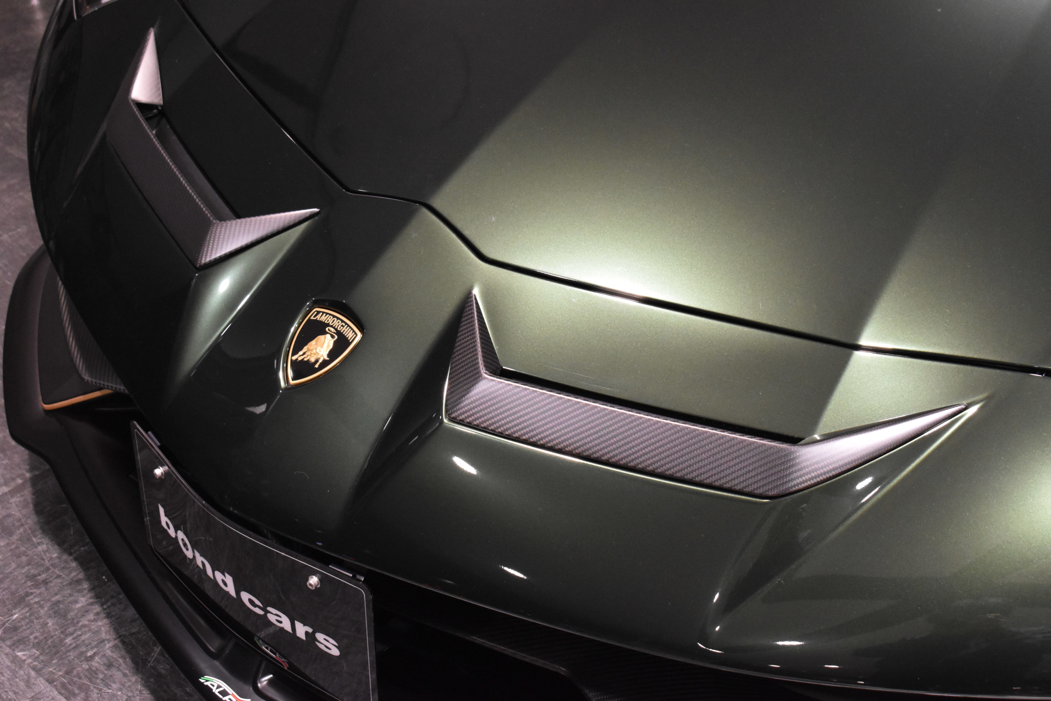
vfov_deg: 25.1
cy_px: 350
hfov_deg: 36.9
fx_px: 1576
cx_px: 526
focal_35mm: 54
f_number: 8
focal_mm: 36
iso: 3200
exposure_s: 1/60
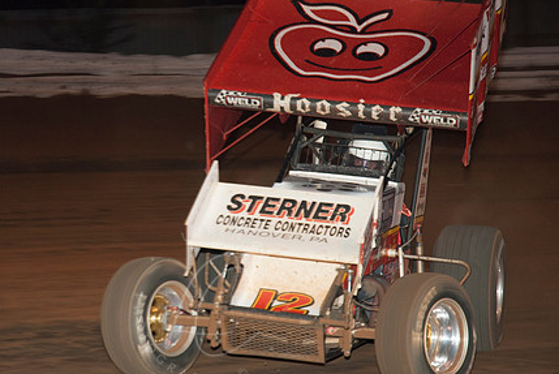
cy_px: 184
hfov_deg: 14.4
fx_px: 2207
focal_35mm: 142
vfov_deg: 9.7
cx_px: 211
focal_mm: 70
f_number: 4.5
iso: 200
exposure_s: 1/160
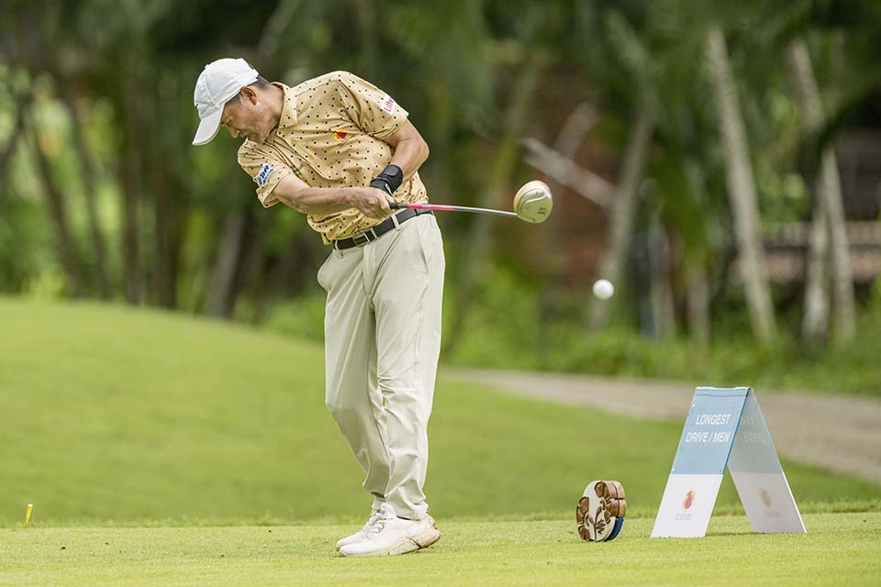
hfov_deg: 5.2
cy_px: 294
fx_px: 9788
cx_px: 440
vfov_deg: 3.4
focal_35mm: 400
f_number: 3.5
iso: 1100
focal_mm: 400
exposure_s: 1/5000
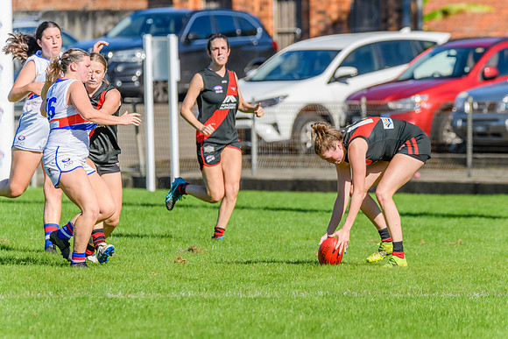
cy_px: 197
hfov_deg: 4.6
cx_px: 299
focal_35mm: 451
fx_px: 6360
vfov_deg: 3.1
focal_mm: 380
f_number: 8
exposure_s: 1/1600
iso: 640
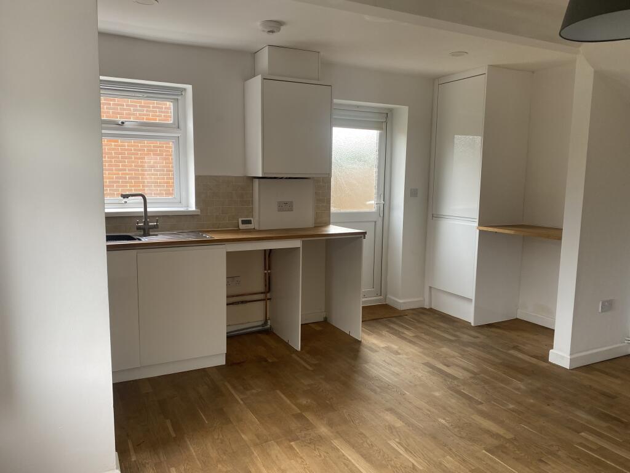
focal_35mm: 26
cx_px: 315
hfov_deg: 67.3
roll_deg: -0.6
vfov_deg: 53.1
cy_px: 236
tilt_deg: -8.8
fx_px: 473
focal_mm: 4.25
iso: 64
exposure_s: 1/121
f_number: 1.8
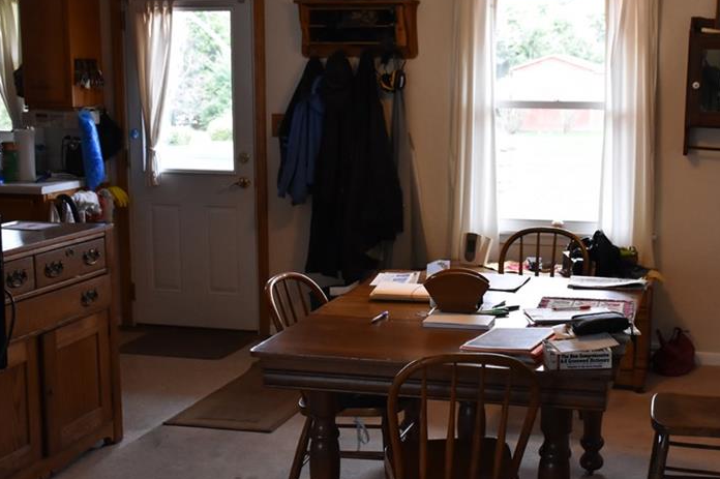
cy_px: 208
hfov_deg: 37.1
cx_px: 492
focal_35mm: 53
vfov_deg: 25.5
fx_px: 1059
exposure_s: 1/125
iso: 2000
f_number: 3.8
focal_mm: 24
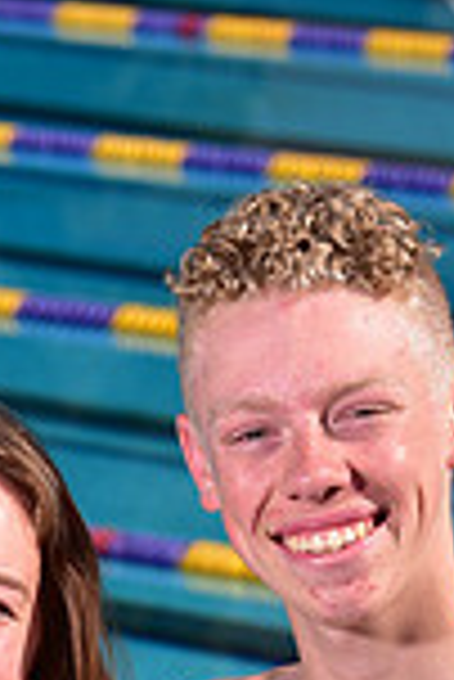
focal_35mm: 498
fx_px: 9398
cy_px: 959
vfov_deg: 4.1
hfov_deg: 2.8
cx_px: 124
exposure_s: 1/250
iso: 80
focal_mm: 130
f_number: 9
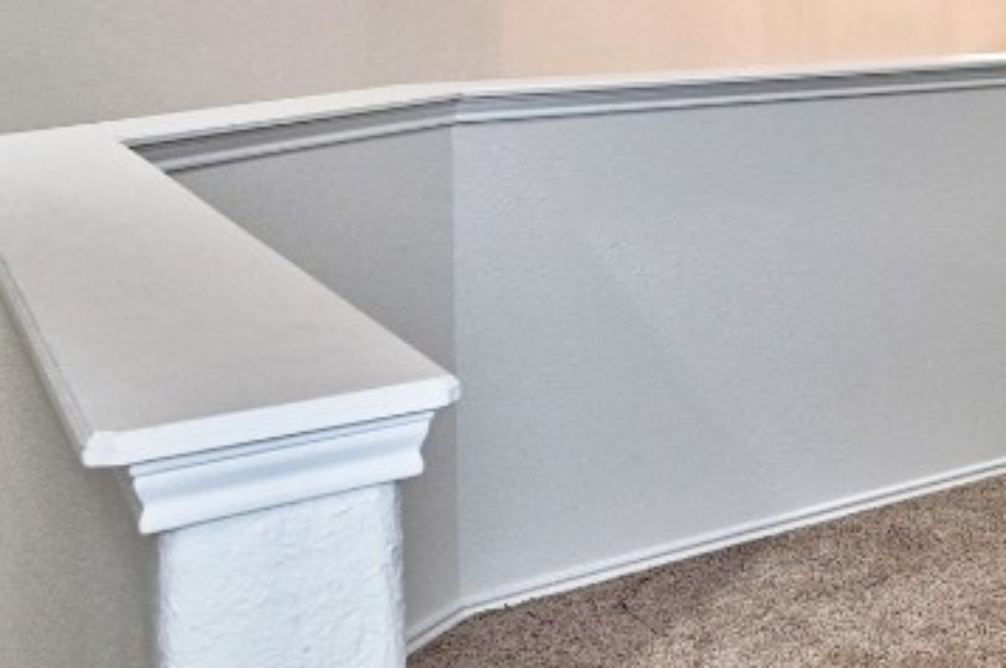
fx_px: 1580
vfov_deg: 22.9
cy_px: -8
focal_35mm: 57
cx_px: 1581
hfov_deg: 25.0
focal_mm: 17.5
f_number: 8
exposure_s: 1/5
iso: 400
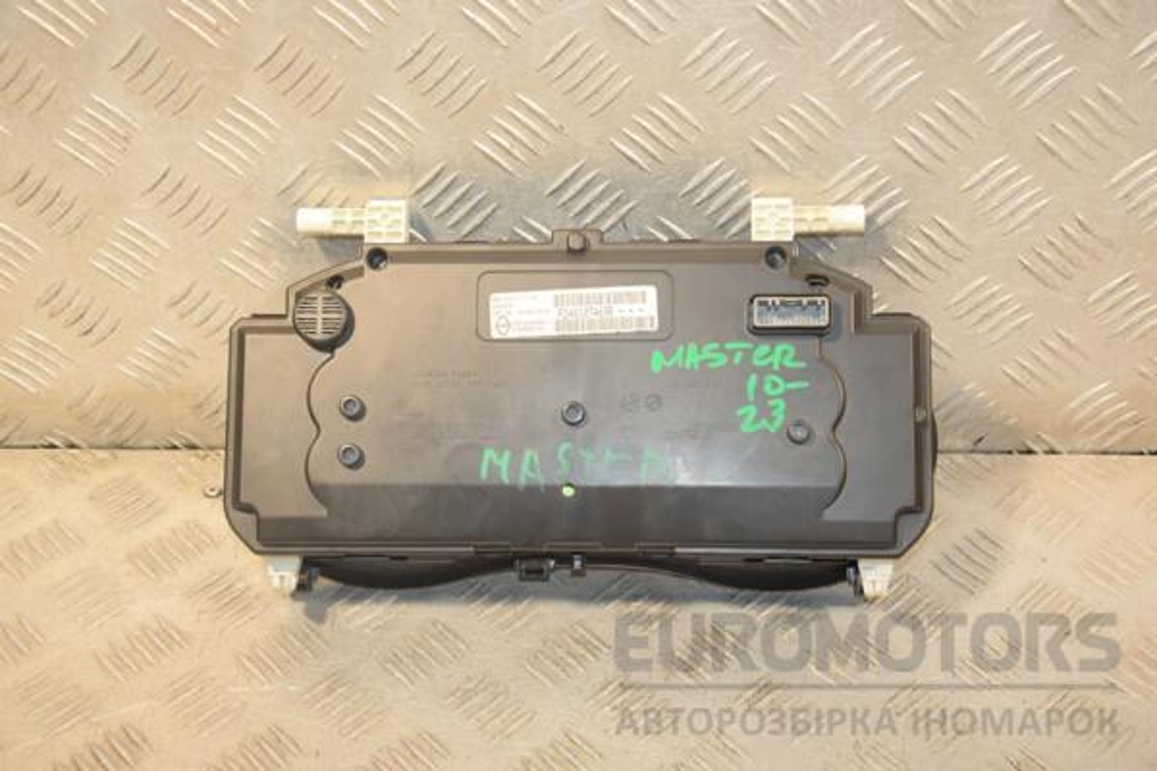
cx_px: 578
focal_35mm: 57
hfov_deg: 35.1
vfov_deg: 23.8
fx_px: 1832
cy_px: 386
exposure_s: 1/200
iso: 800
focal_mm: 38
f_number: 5
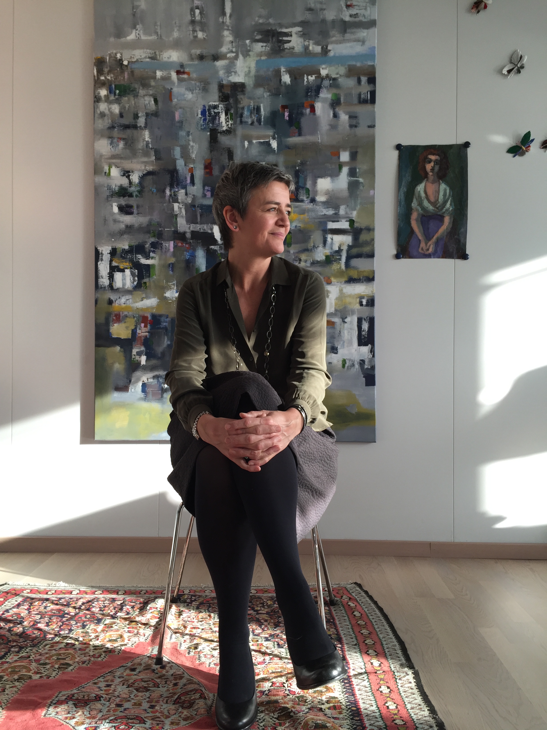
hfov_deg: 48.2
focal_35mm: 29
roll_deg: -1.1
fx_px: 611
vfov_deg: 61.7
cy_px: 365
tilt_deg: +0.2
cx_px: 274
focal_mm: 4.15
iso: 50
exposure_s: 1/100
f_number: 2.2
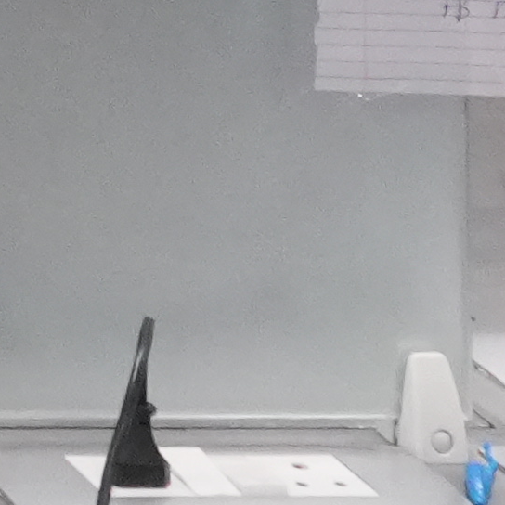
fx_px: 3829
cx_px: -1491
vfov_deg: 6.4
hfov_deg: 6.3
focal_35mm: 232
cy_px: -1397
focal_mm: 16
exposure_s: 1/80
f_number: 5.6
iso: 2000
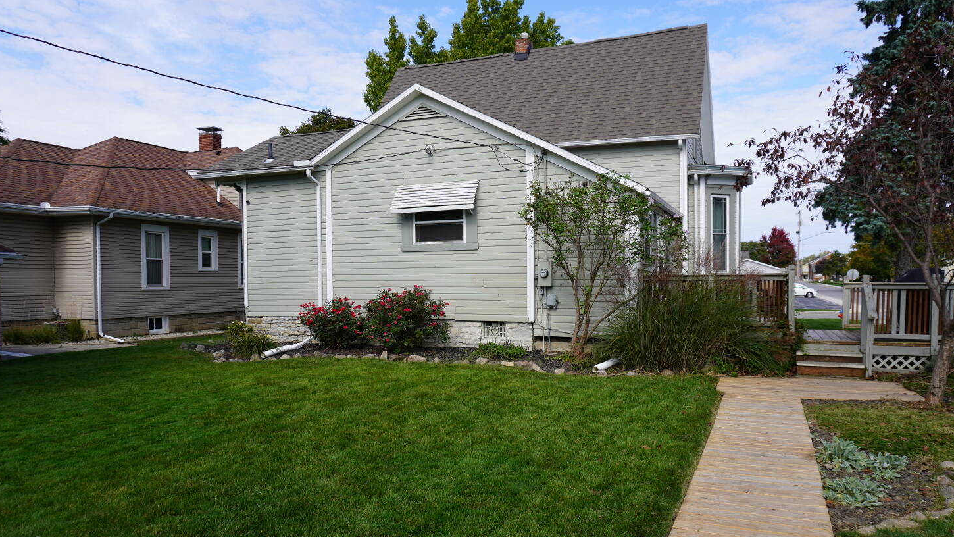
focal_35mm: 26
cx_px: 486
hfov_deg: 71.9
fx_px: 658
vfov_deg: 44.3
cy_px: 302
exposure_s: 1/500
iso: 100
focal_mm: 16
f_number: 5
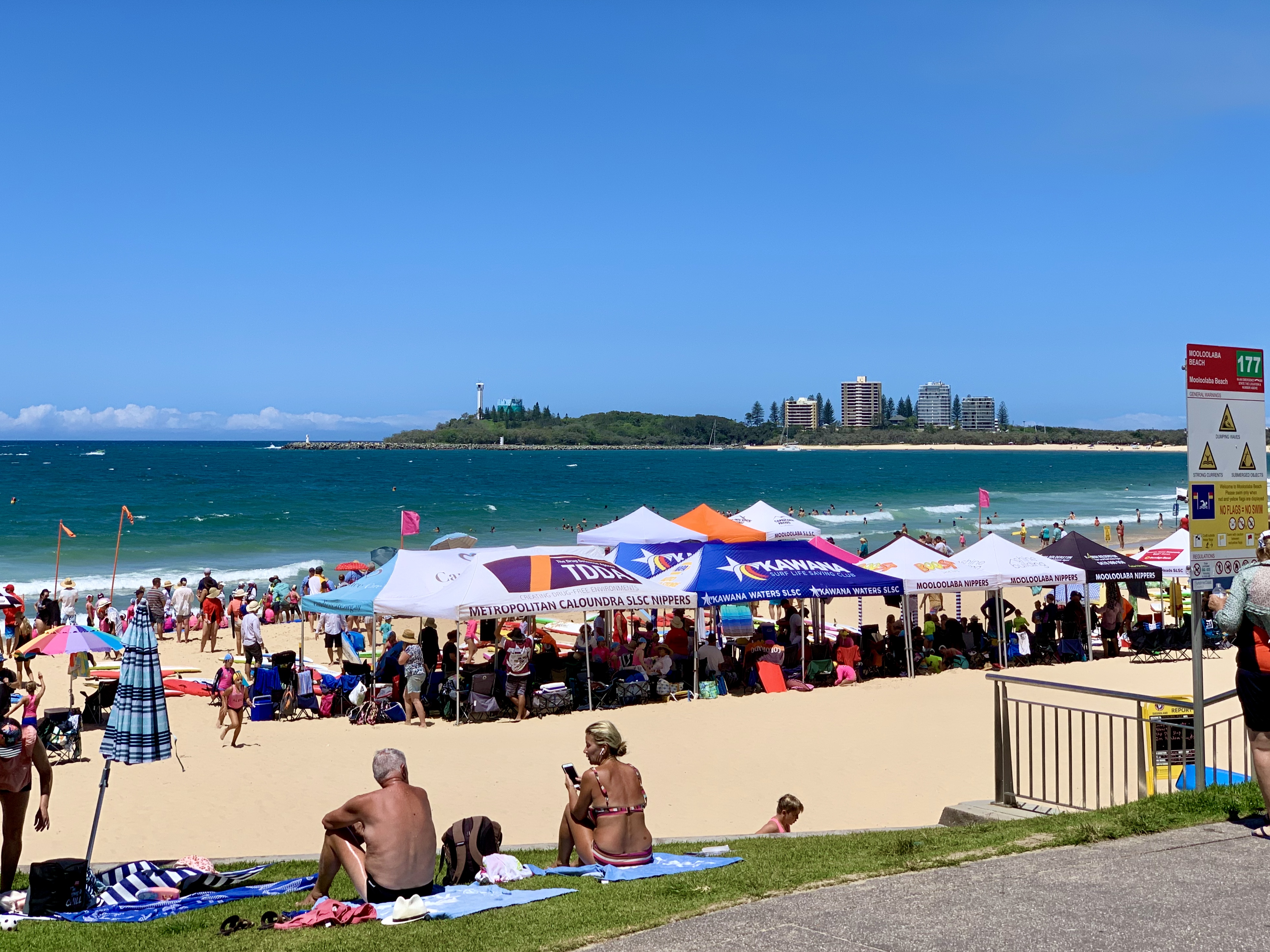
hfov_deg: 36.8
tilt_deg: -0.4
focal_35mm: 52
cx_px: 635
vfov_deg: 28.0
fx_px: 1908
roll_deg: -1.0
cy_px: 476
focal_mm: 6
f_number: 2.4
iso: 16
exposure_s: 1/2283
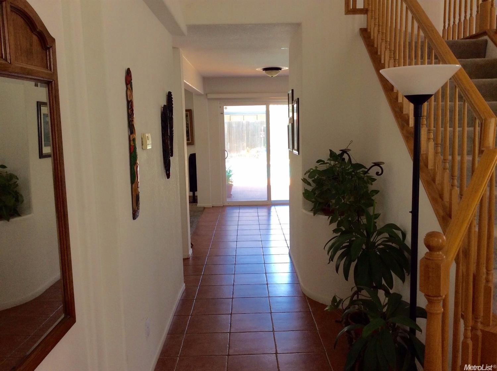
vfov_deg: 44.0
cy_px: 186
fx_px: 459
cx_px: 248
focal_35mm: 32
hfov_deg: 56.9
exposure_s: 1/30
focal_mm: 3.3
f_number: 2.4
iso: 32
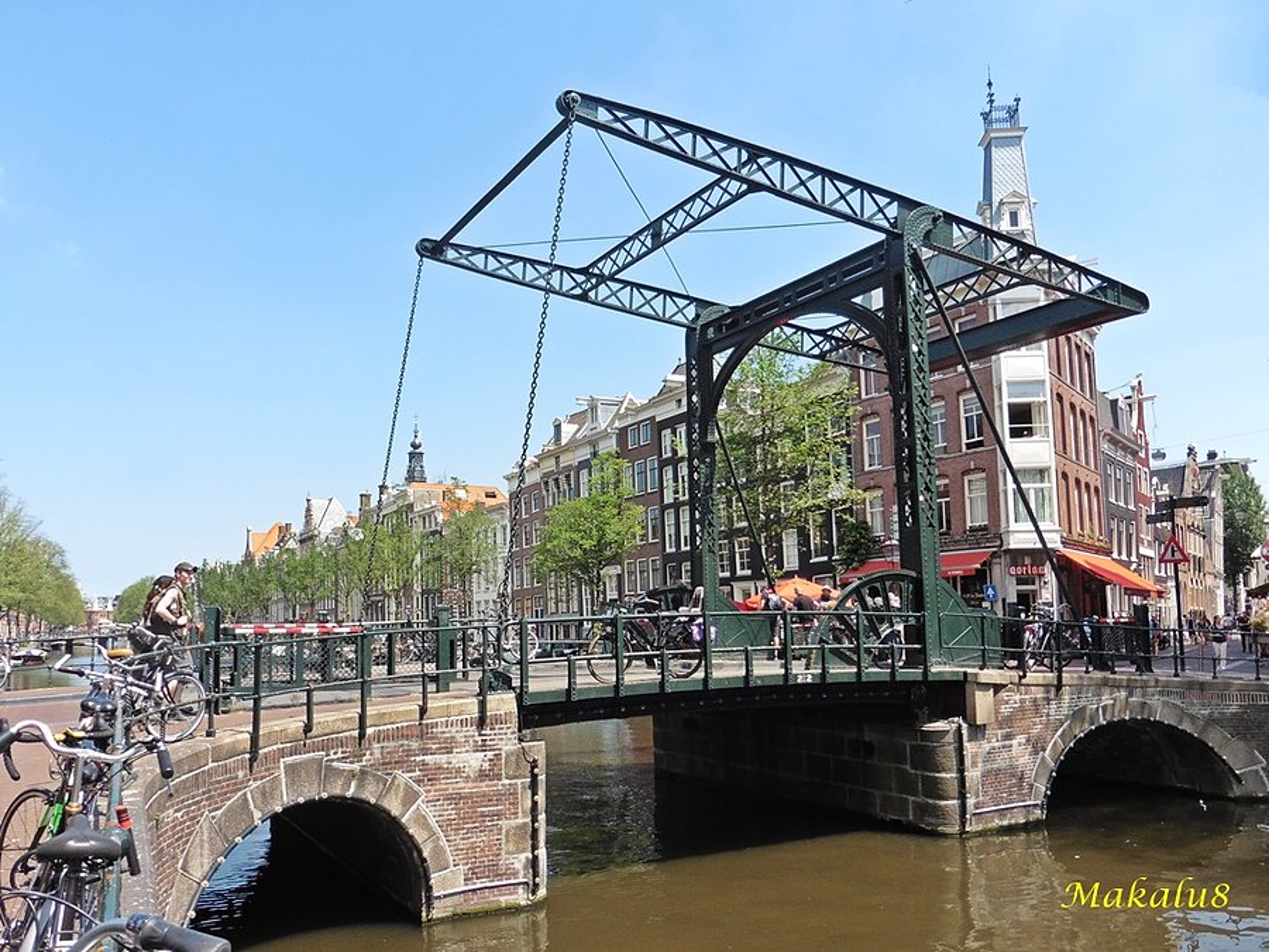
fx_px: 880
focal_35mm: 24
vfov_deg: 56.8
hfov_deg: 71.6
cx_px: 634
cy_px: 476
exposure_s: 1/640
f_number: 4
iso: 100
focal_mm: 4.3
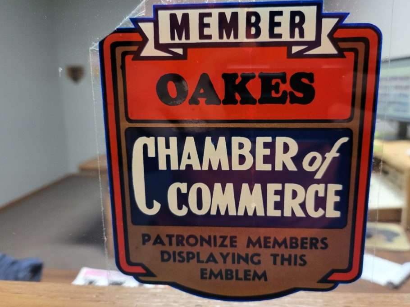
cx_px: 223
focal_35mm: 27
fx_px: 320
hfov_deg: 65.2
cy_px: 149
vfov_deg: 51.4
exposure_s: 1/29
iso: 500
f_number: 1.8
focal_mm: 5
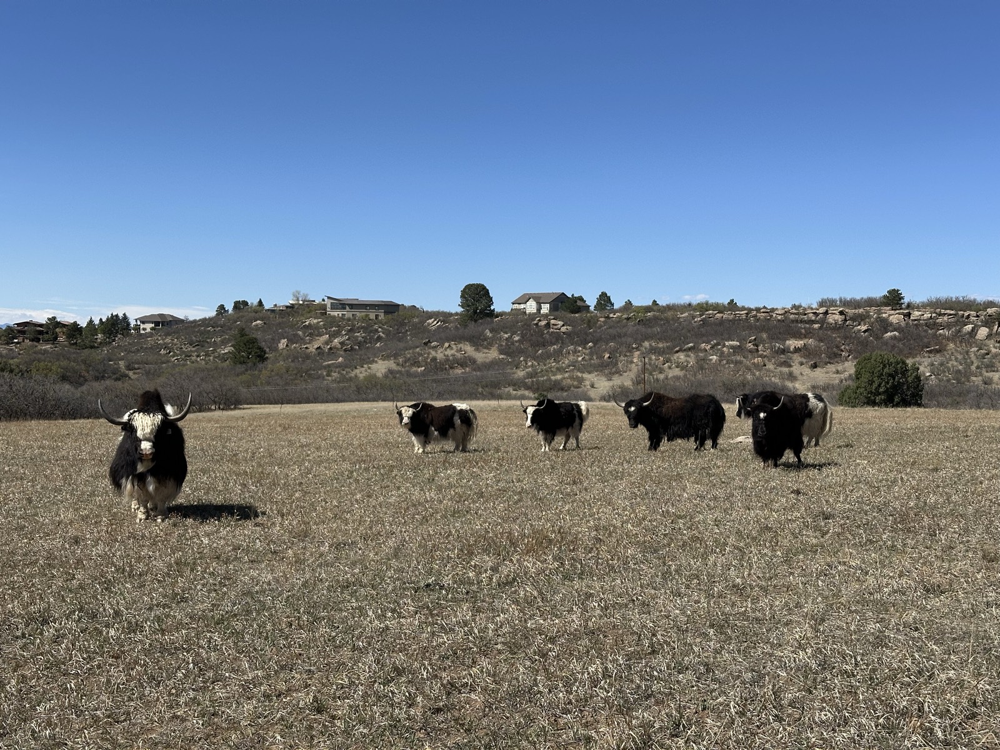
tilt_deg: -1.8
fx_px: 1387
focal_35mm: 48
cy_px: 375
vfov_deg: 30.3
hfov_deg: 39.7
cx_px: 500
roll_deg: -1.5
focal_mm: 6.86
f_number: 1.78
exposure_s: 1/5000
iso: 64
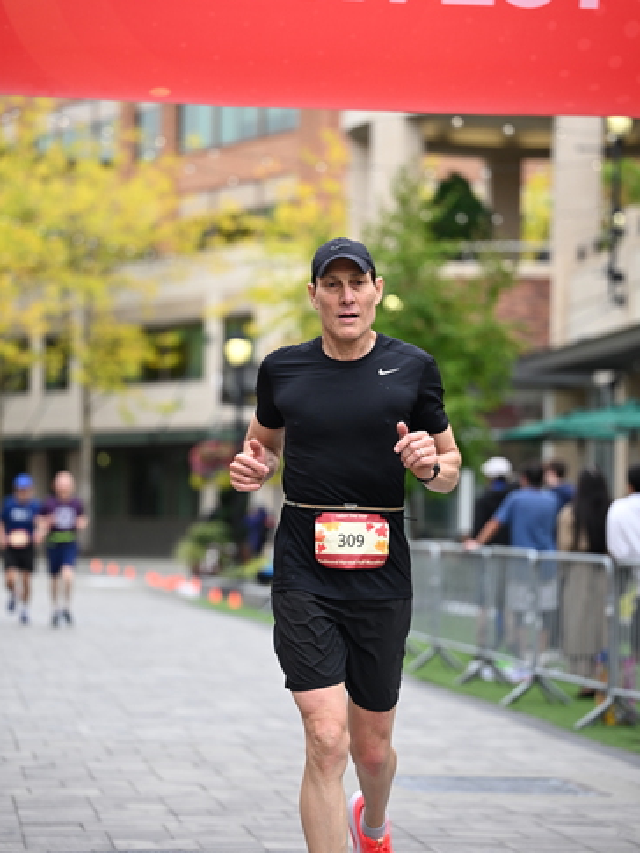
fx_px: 2957
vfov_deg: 16.4
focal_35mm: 120
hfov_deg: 12.4
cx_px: 321
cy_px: 431
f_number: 2.8
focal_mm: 110
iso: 640
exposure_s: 1/2000
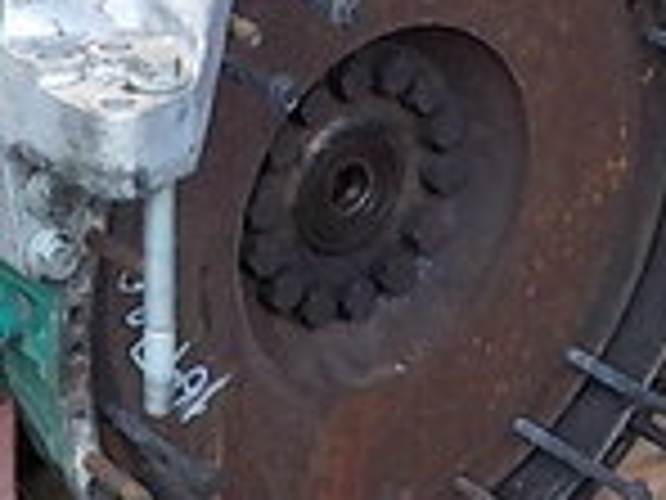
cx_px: 36
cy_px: -167
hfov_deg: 15.0
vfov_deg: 11.1
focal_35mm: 130
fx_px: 2501
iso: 400
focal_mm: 4.1
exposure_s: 1/30
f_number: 3.3
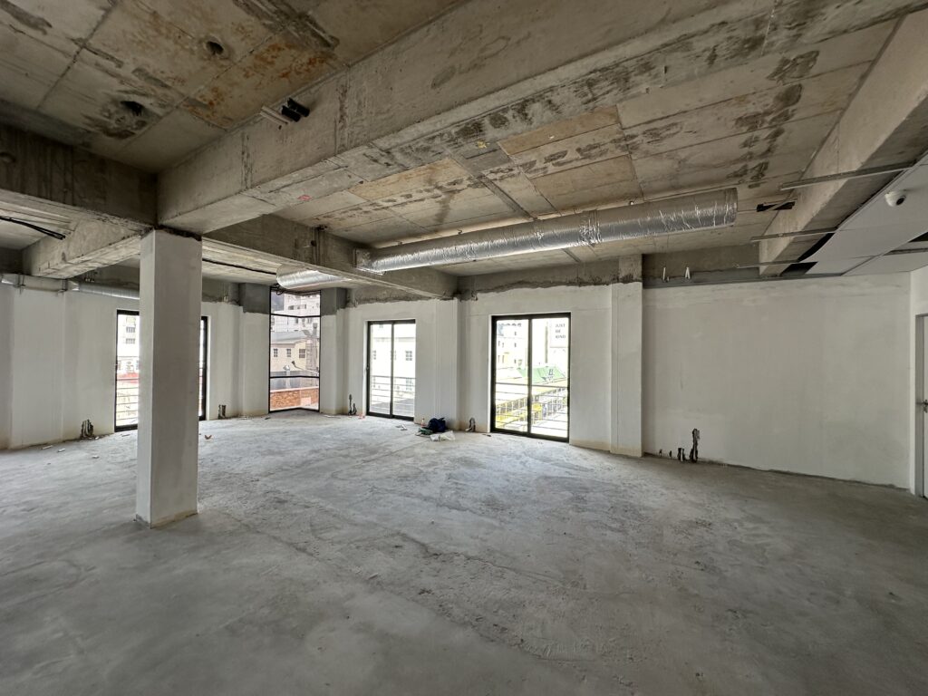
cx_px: 464
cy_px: 348
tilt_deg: +2.2
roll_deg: -0.3
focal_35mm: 14
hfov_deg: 102.1
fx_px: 375
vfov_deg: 85.7
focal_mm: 2.22
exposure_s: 1/143
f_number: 2.2
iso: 40
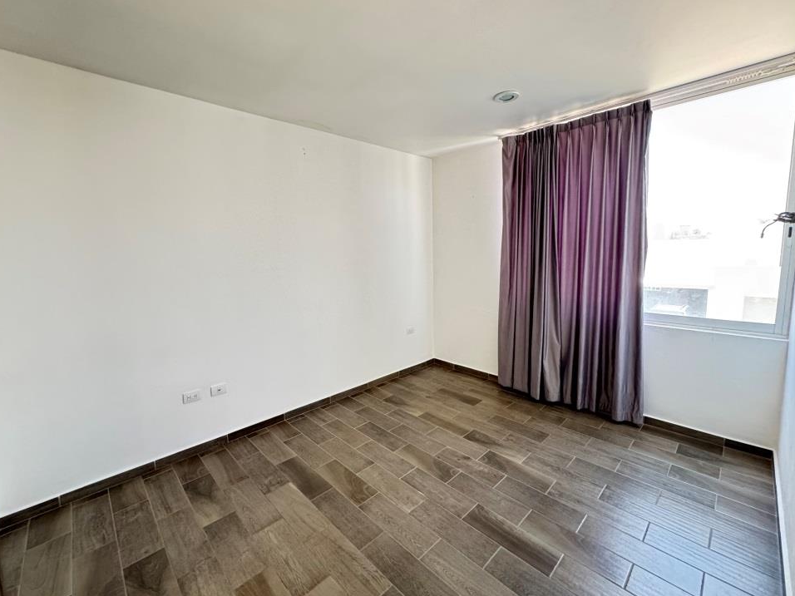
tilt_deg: -7.6
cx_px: 390
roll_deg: +2.5
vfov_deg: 81.7
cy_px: 292
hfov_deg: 98.2
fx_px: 344
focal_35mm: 15
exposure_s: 1/99
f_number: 2.2
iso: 250
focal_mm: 2.22
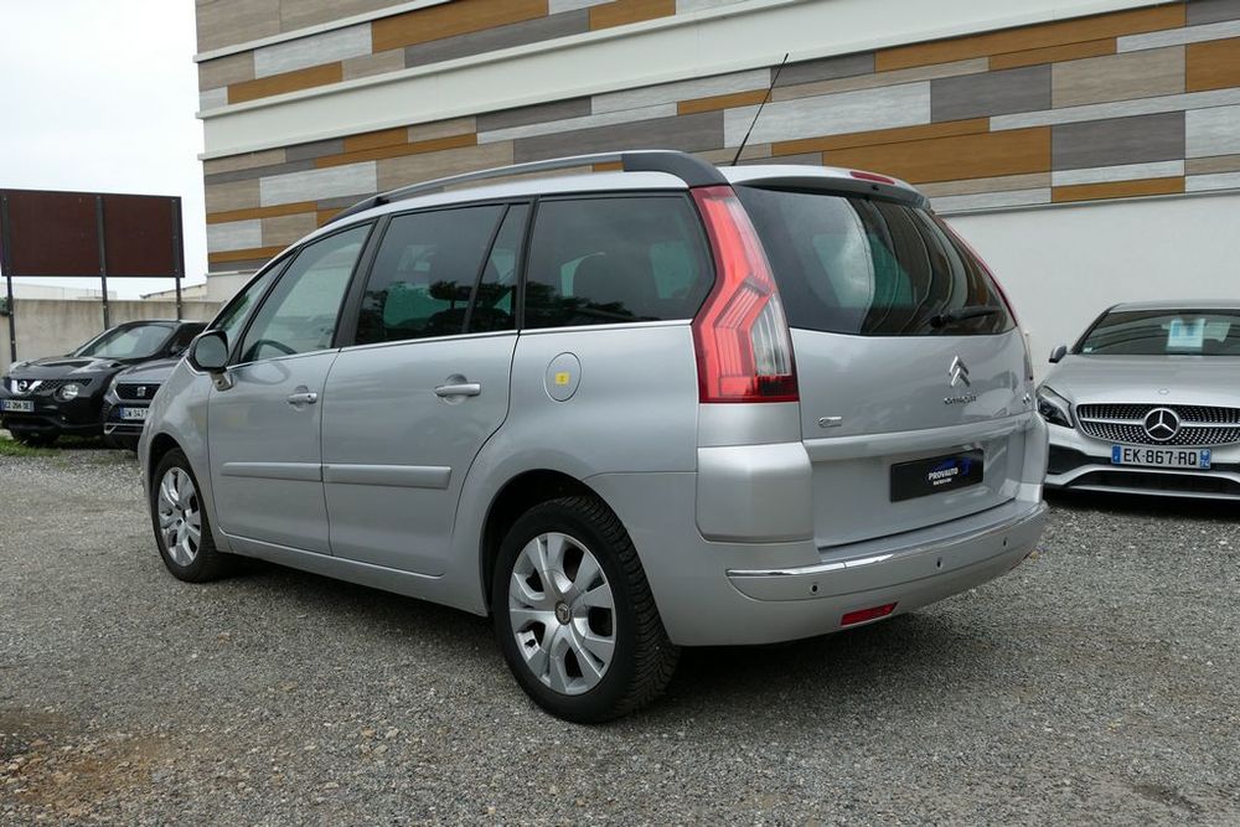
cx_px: 620
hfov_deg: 60.3
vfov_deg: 42.3
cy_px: 414
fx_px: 1068
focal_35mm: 31
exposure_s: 1/640
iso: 125
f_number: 3
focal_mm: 11.35
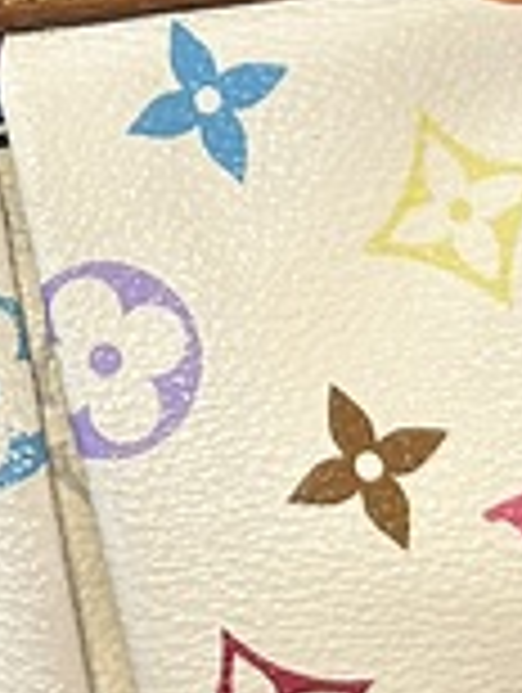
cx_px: -252
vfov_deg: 6.1
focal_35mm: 319
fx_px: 6396
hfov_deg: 4.6
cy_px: -288
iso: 250
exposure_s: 1/50
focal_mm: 6.86
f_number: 1.78
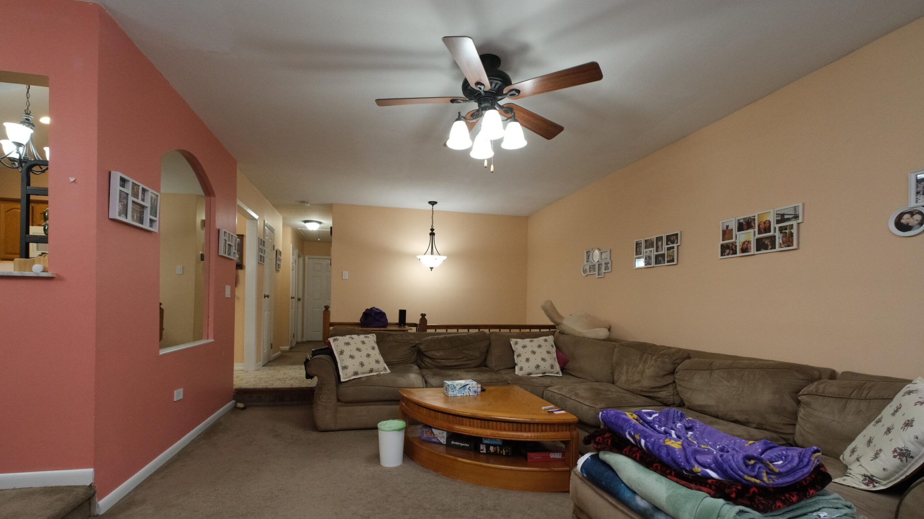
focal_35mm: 16
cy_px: 300
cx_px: 454
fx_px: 392
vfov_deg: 66.7
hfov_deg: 99.4
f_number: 7.1
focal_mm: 10
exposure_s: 1/60
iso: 2000
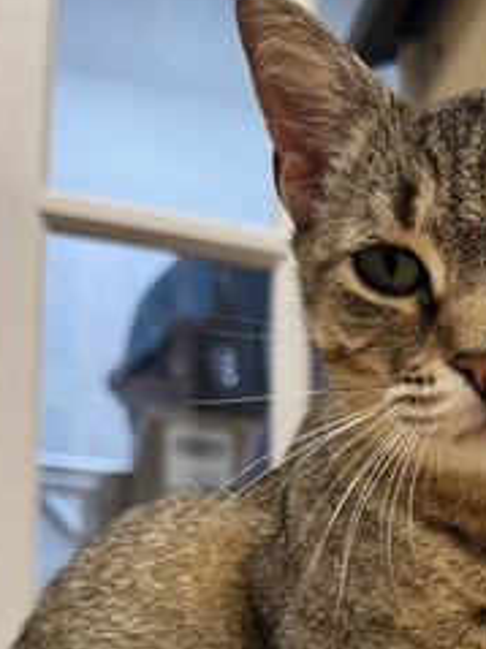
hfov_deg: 21.0
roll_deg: -0.2
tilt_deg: +4.7
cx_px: 508
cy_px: 688
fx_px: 1255
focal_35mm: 67
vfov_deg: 26.9
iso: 250
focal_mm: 6.76
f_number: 1.78
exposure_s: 1/60
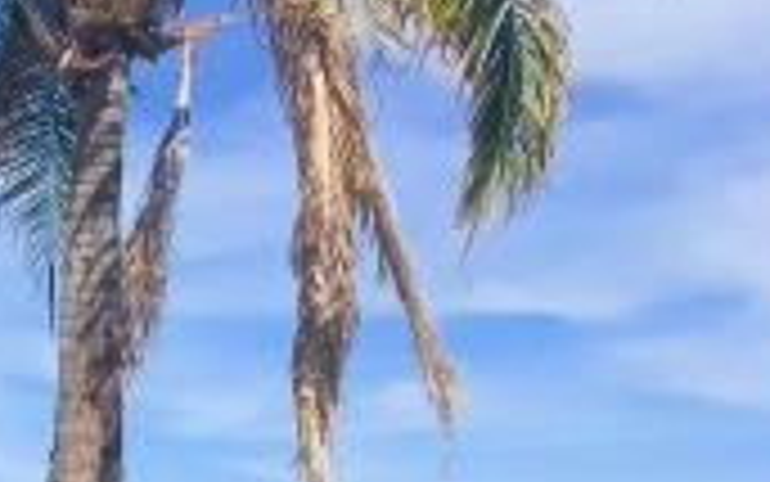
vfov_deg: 11.2
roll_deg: -1.3
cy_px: 554
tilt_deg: +3.0
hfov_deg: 15.6
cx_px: -608
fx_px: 2414
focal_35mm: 115
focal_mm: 4.15
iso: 25
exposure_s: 1/2564
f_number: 2.2
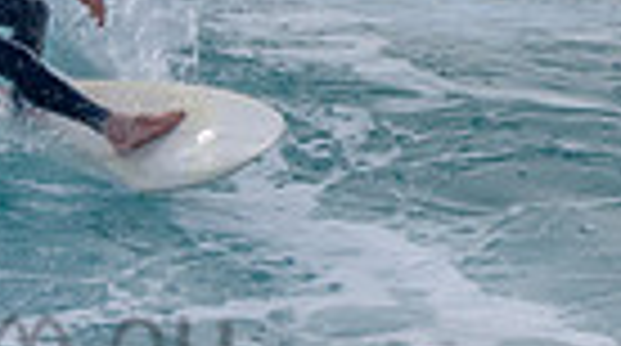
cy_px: 107
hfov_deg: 0.8
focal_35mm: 2706
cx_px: 52
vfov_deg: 0.4
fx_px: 44472
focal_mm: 500
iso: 125
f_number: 5.6
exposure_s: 1/2000
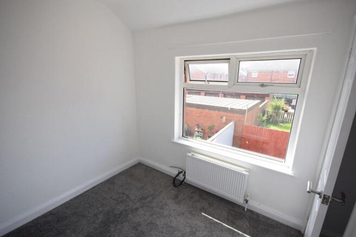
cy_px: 118
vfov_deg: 72.1
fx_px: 163
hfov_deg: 95.0
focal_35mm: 16
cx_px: 178
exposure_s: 1/200
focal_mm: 11
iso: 400
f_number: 7.1
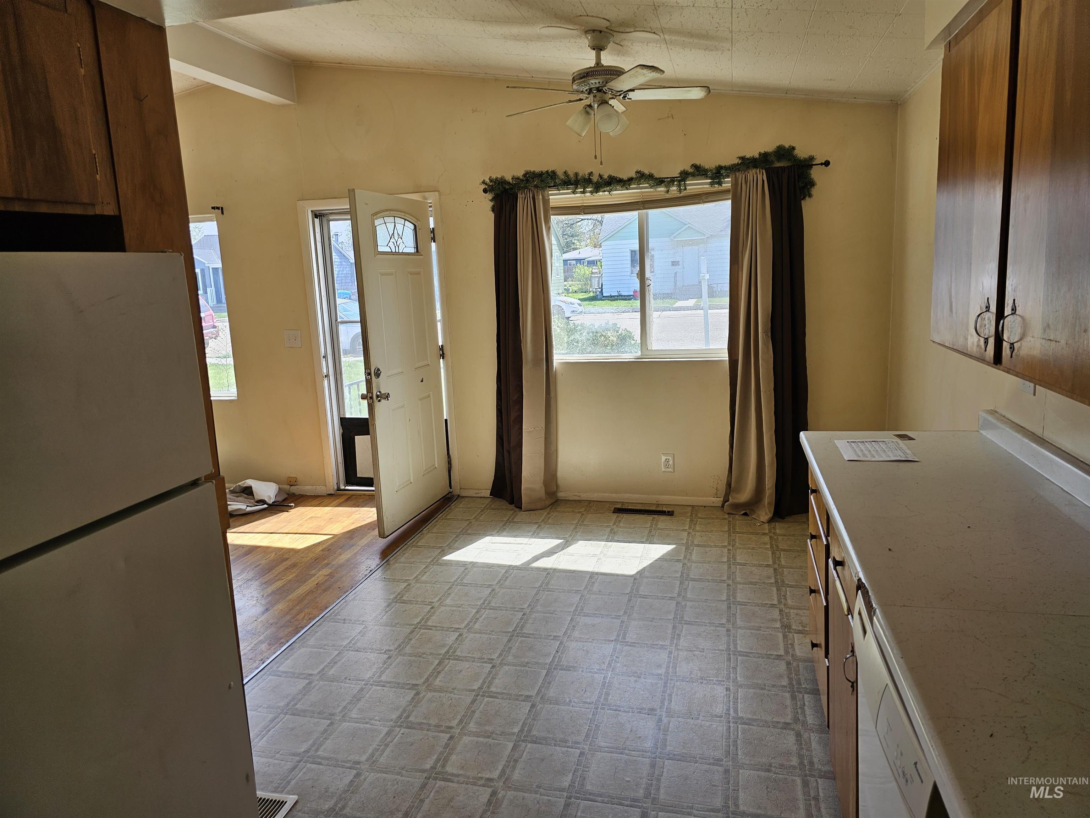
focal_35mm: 23
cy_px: 409
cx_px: 545
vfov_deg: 58.9
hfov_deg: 73.9
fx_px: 724
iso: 10
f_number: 1.7
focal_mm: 6.3
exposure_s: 1/76.3
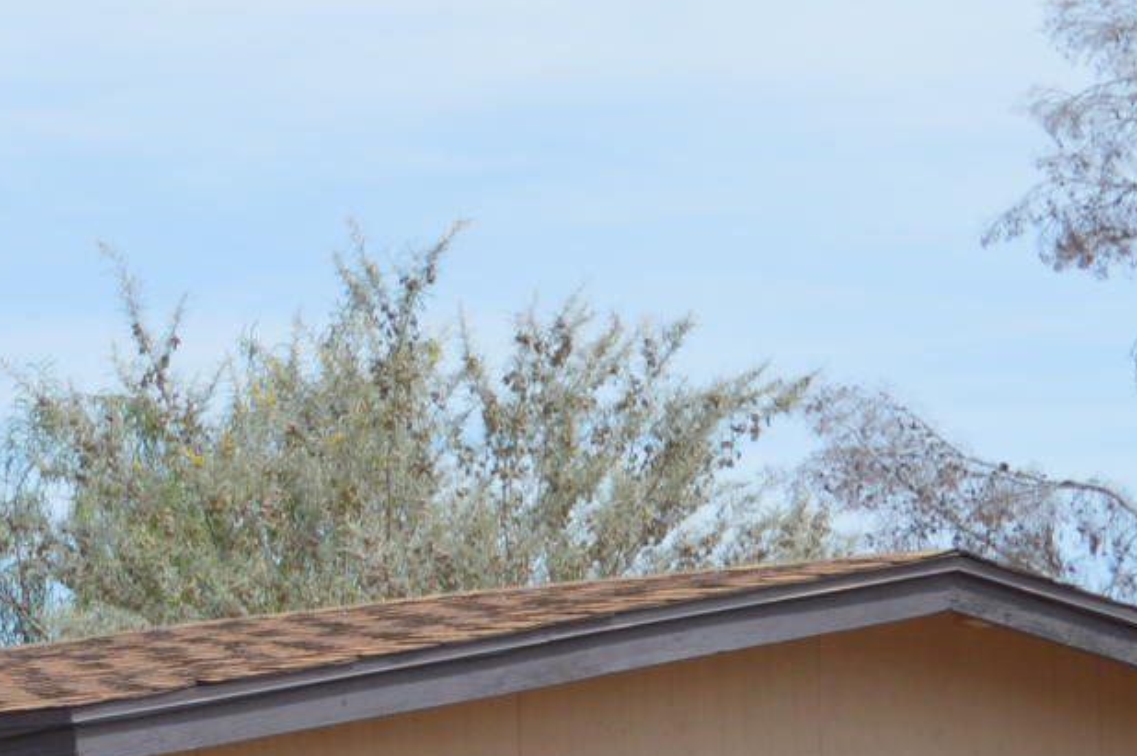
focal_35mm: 233
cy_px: 1275
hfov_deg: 8.6
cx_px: -732
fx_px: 7353
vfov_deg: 5.8
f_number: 8
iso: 100
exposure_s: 1/250
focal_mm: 32
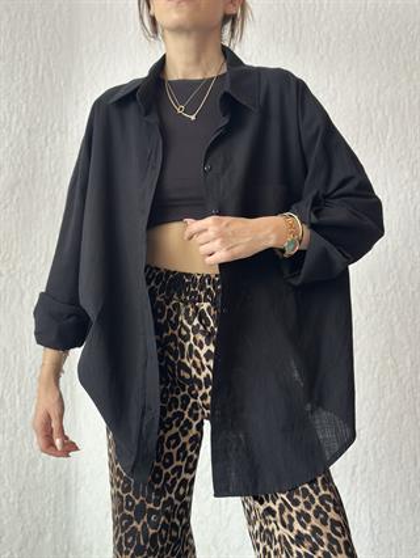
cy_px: 279
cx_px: 210
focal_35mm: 48
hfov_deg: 30.3
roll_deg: -0.1
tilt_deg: +0.3
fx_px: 776
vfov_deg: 39.6
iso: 200
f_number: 1.78
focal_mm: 6.86
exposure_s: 1/60
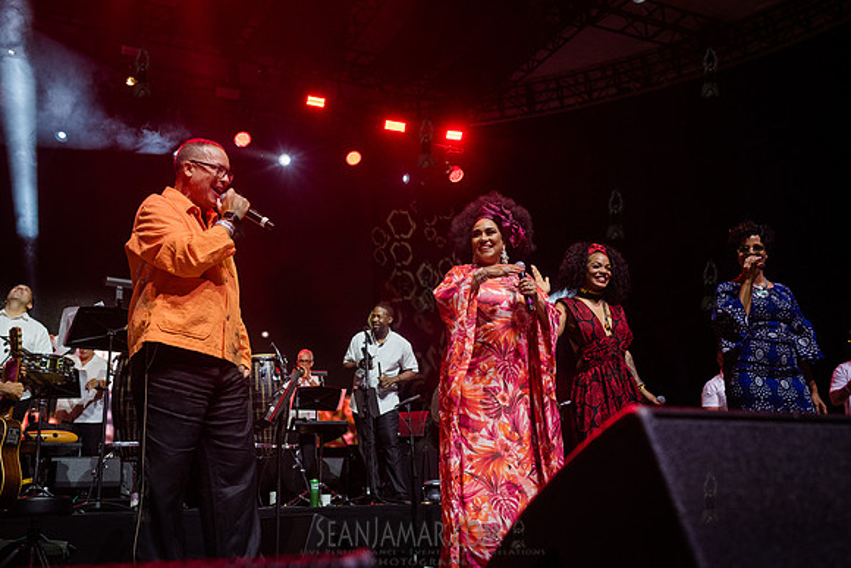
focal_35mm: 35
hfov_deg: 54.4
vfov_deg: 37.9
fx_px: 828
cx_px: 426
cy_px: 284
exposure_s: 1/500
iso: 5000
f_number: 5
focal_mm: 35
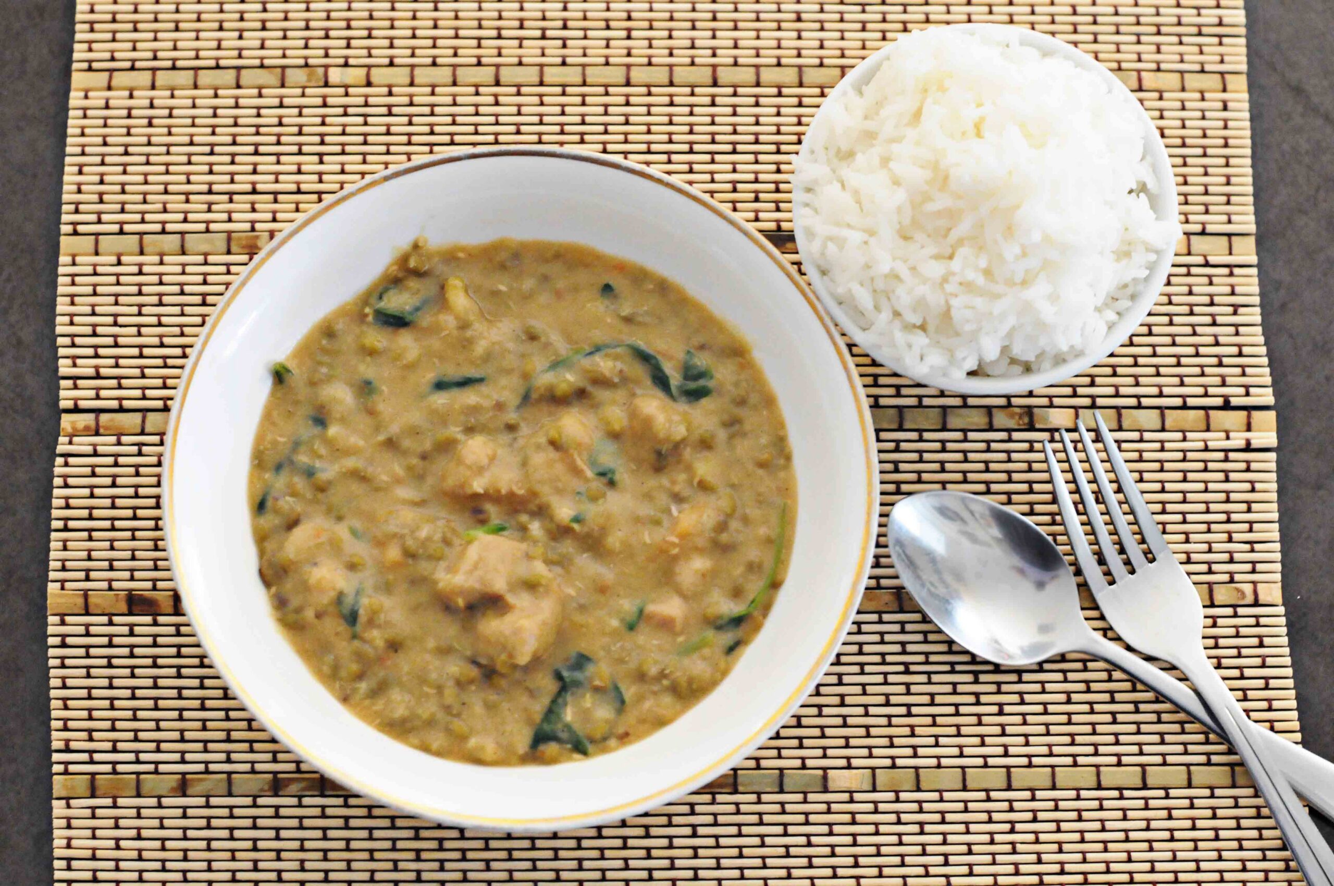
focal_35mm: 75
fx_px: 2776
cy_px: 443
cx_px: 667
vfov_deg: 18.1
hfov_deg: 27.0
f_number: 4.5
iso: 3200
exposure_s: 1/60
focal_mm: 50
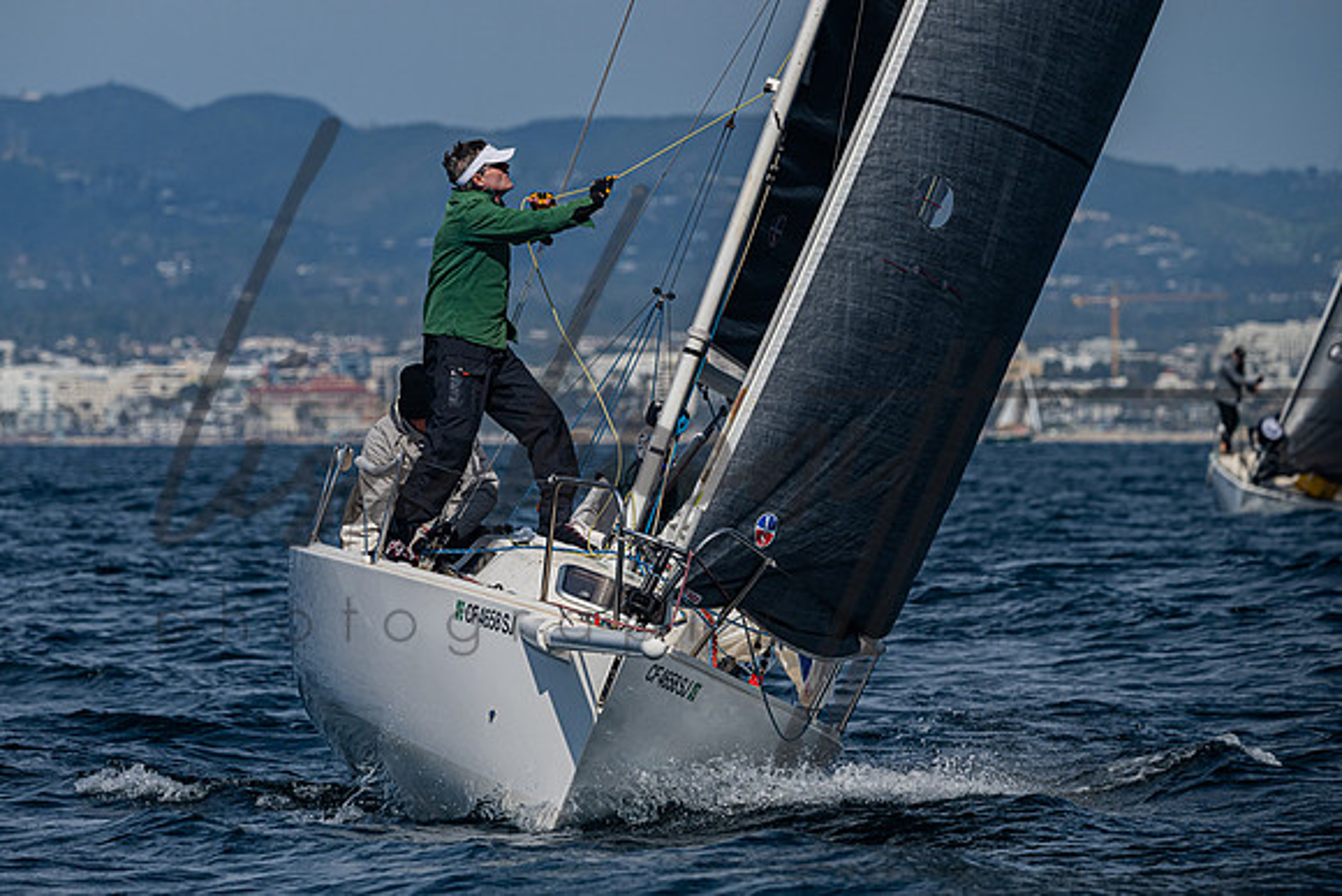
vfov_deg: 4.5
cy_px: 387
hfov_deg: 6.8
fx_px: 11360
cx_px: 582
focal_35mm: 305
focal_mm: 240
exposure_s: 1/5000
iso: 320
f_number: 6.3
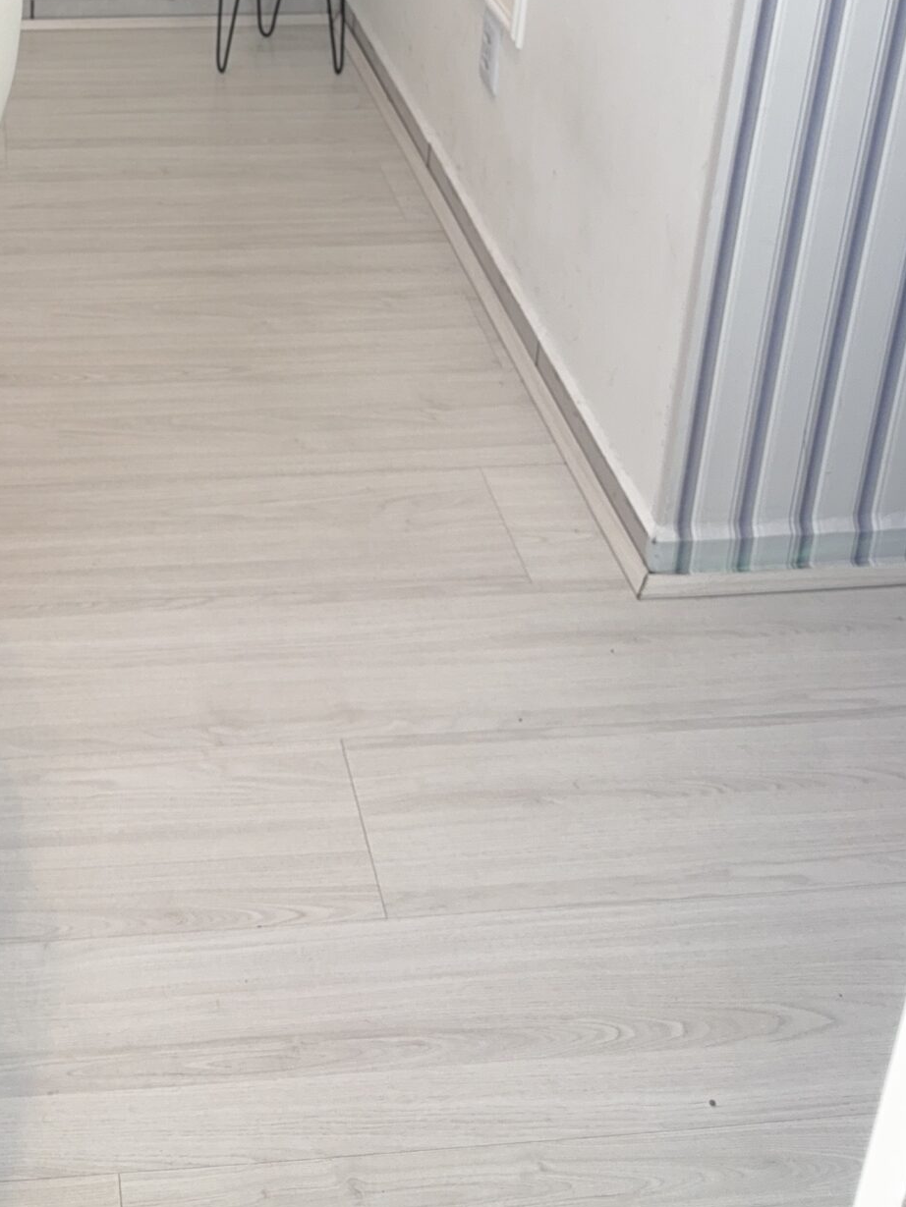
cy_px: 19
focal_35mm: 50
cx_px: 122
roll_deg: -2.0
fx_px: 1745
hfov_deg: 28.2
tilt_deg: -23.9
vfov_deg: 34.9
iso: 50
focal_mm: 6.76
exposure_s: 1/127
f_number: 1.78
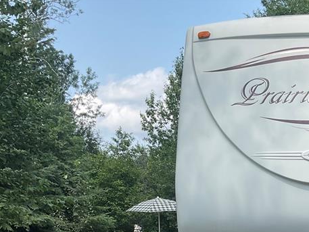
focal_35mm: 65
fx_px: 580
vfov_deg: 21.4
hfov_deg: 29.3
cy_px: 258
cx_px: 238
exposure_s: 1/944
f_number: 1.8
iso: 16
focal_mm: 3
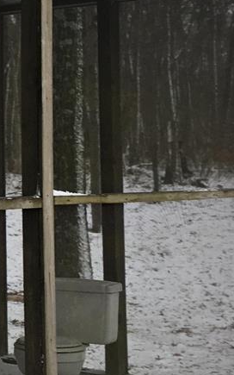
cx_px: -302
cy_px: 111
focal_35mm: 113
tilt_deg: +3.0
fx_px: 1153
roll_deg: +0.7
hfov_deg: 10.3
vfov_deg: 18.4
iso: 32
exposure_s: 1/120
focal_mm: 4.15
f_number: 2.2
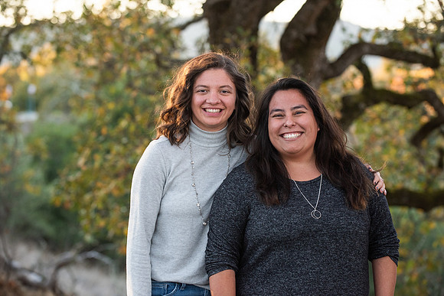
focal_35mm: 116
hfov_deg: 17.6
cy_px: 148
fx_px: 1431
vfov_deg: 11.8
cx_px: 222
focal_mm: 116
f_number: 4
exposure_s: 1/320
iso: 640
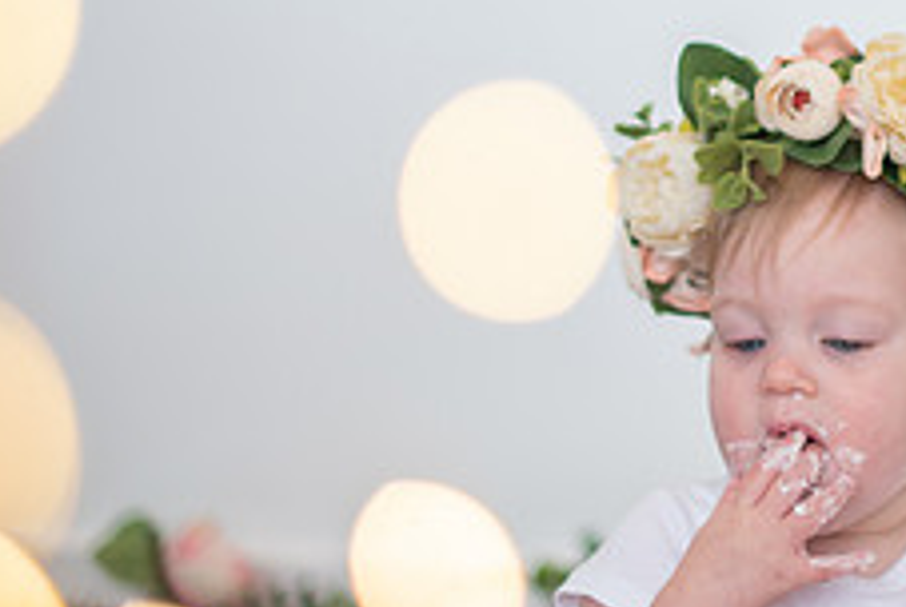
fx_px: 3301
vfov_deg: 10.5
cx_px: 922
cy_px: 182
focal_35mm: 131
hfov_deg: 15.3
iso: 200
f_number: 1.4
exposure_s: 1/320
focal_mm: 50
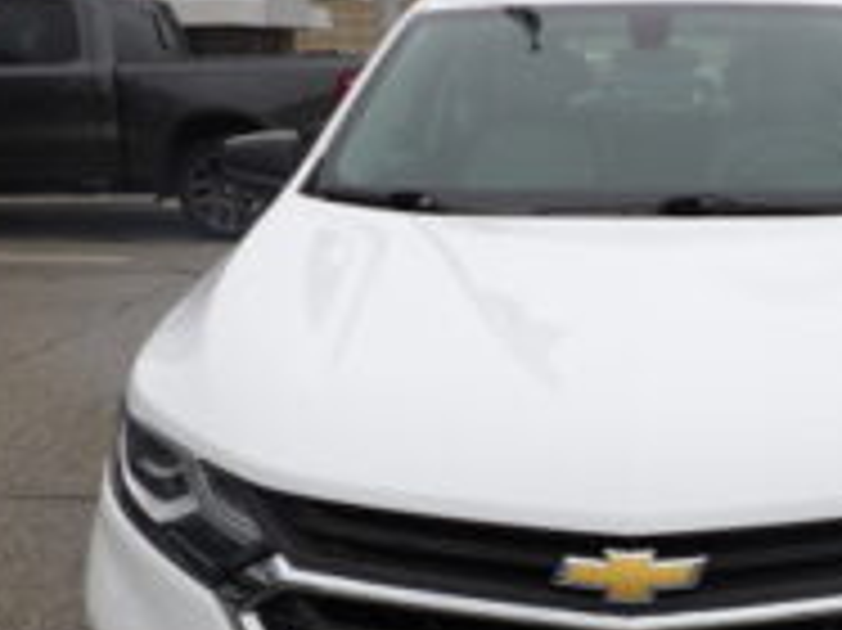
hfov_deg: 40.6
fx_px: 1094
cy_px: 497
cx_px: 653
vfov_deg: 31.4
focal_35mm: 45
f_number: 3.2
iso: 100
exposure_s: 1/444
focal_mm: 4.3
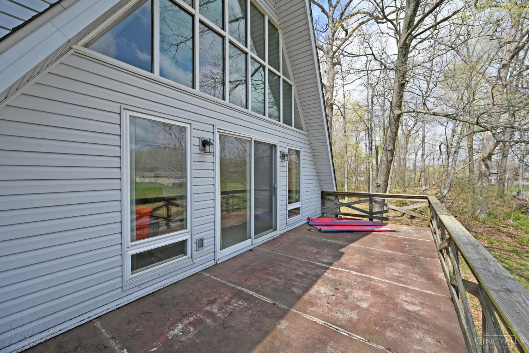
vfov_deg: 81.2
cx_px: 264
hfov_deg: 104.3
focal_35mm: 14
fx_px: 206
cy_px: 176
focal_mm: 14
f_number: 6.3
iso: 100
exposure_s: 1/320
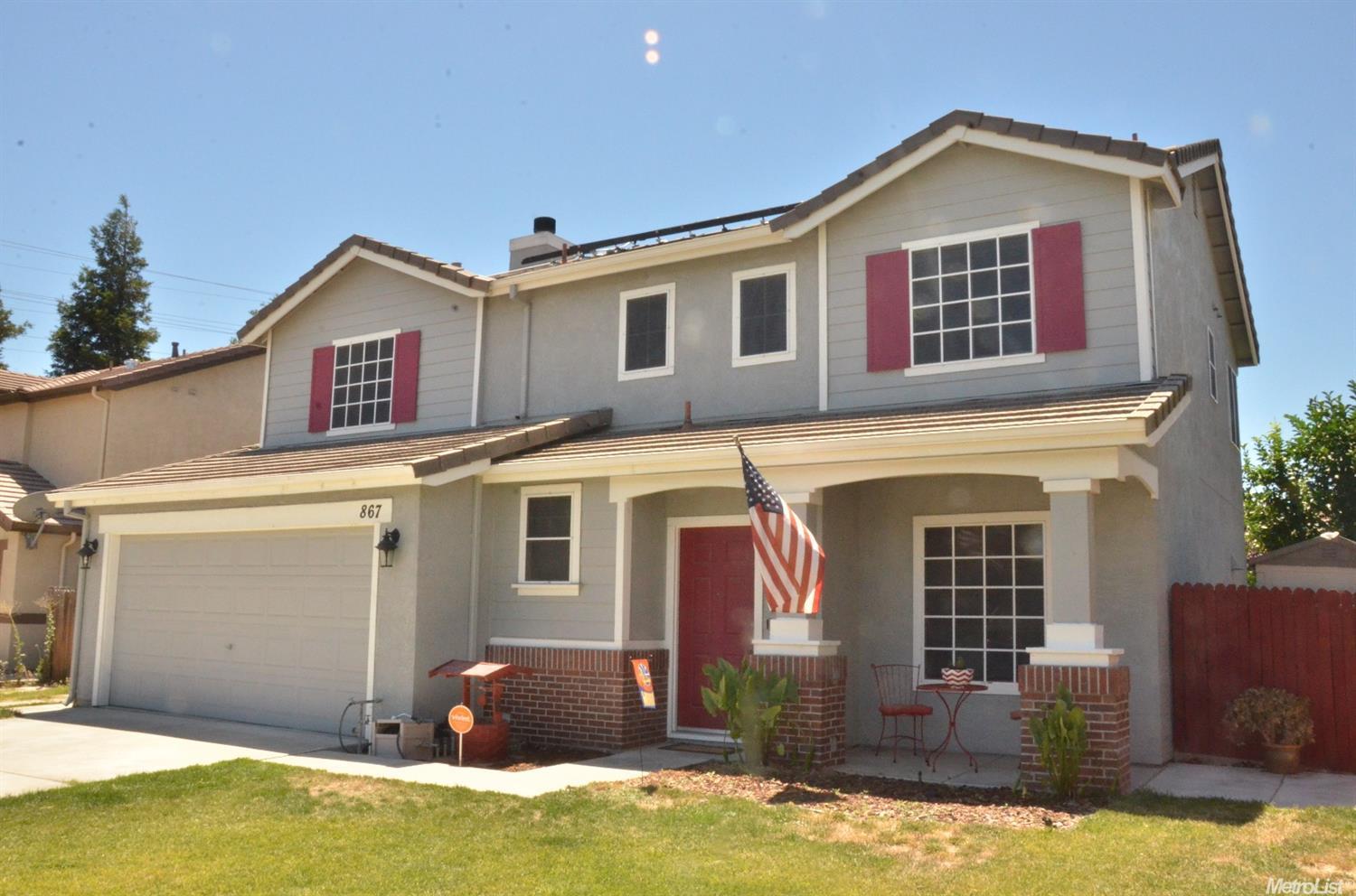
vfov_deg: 43.4
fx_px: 1127
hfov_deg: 62.1
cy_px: 448
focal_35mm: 30
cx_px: 678
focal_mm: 20
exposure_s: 1/250
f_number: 22
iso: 2000
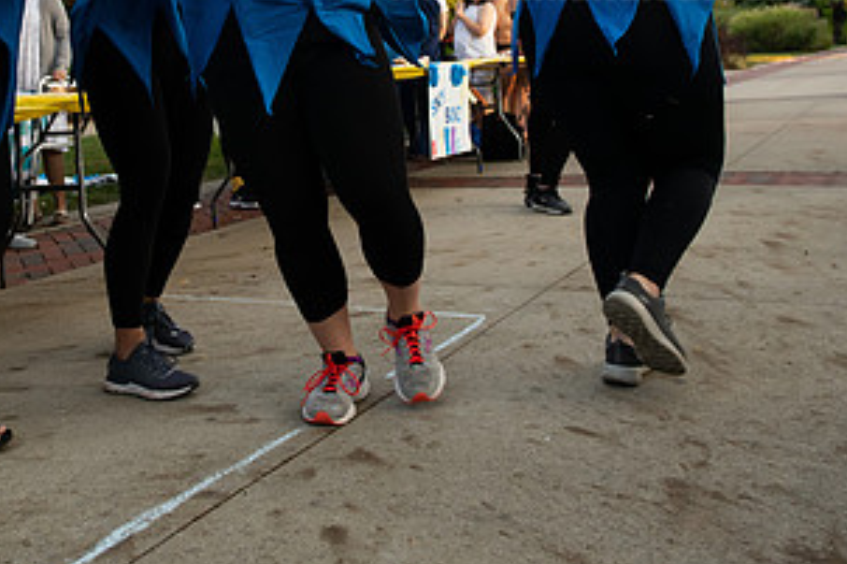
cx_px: 258
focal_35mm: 50
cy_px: 46
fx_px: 1176
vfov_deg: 26.0
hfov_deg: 39.0
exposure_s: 1/400
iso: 640
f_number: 4
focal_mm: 26
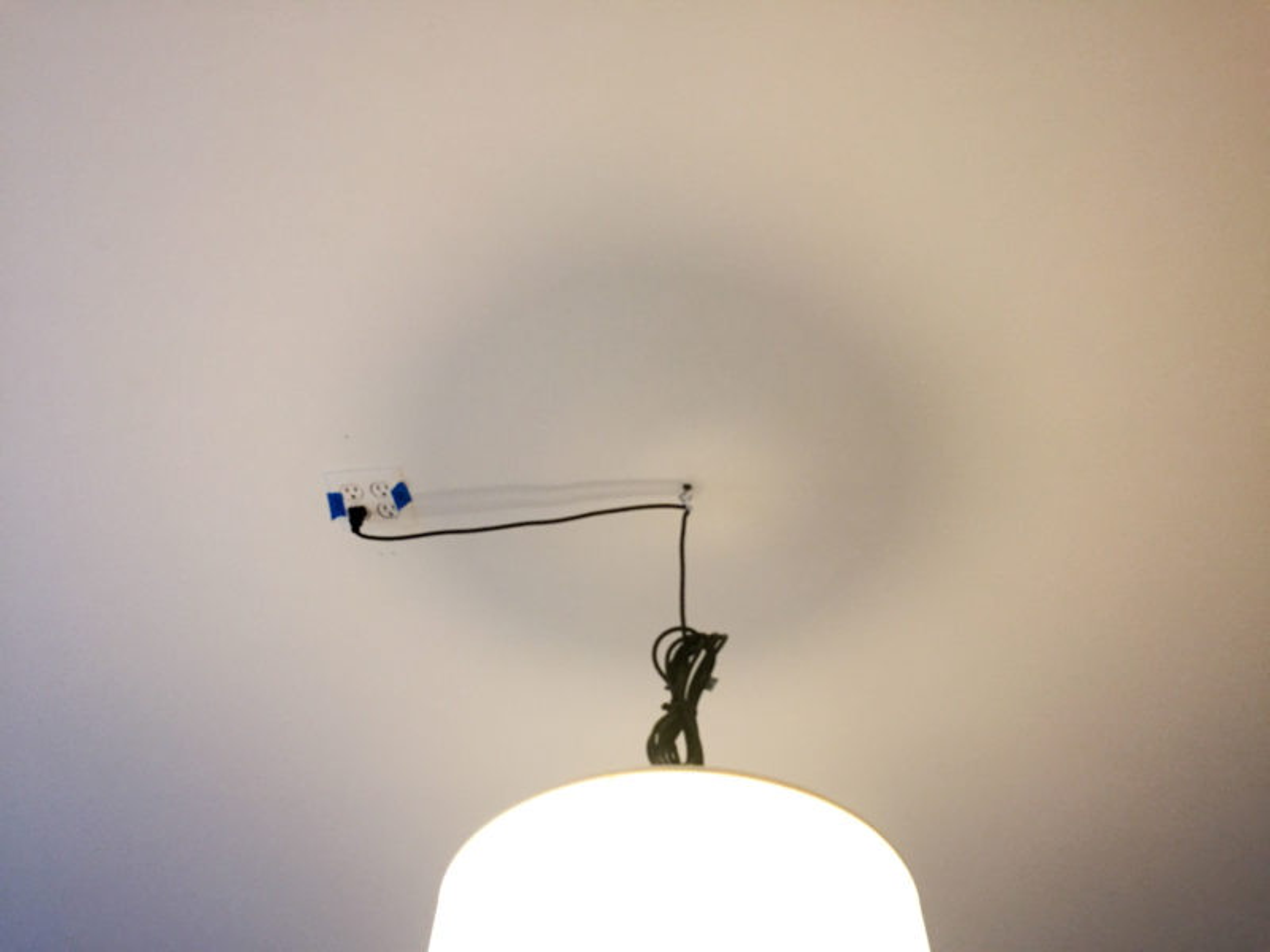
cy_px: 476
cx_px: 635
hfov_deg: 61.7
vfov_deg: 48.2
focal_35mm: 29
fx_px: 1064
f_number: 2.2
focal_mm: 4.15
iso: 100
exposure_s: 1/30
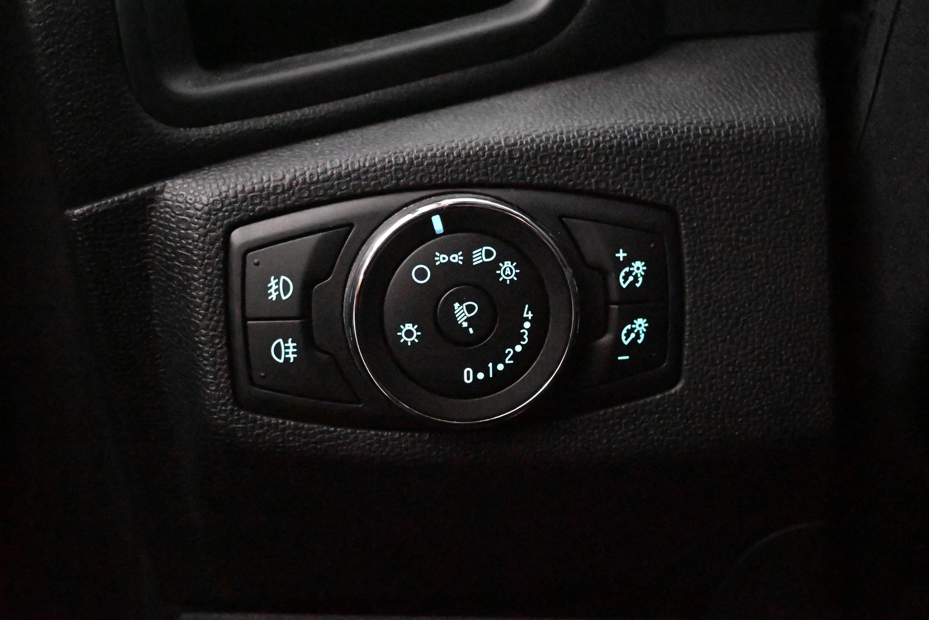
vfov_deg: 30.8
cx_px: 464
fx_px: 1122
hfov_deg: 45.0
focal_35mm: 44
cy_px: 310
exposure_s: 1/50
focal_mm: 29
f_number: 4.8
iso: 40000
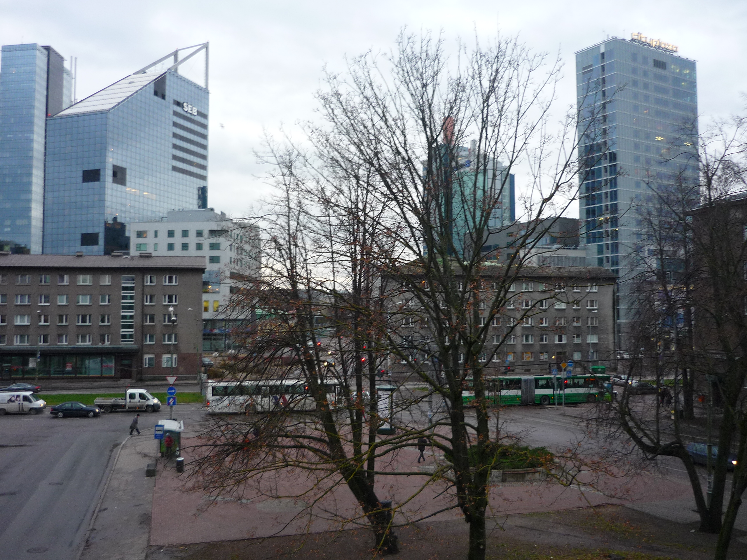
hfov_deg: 55.4
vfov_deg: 42.9
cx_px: 374
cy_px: 280
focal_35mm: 33
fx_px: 712
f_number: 2.8
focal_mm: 5.5
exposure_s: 1/40
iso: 100
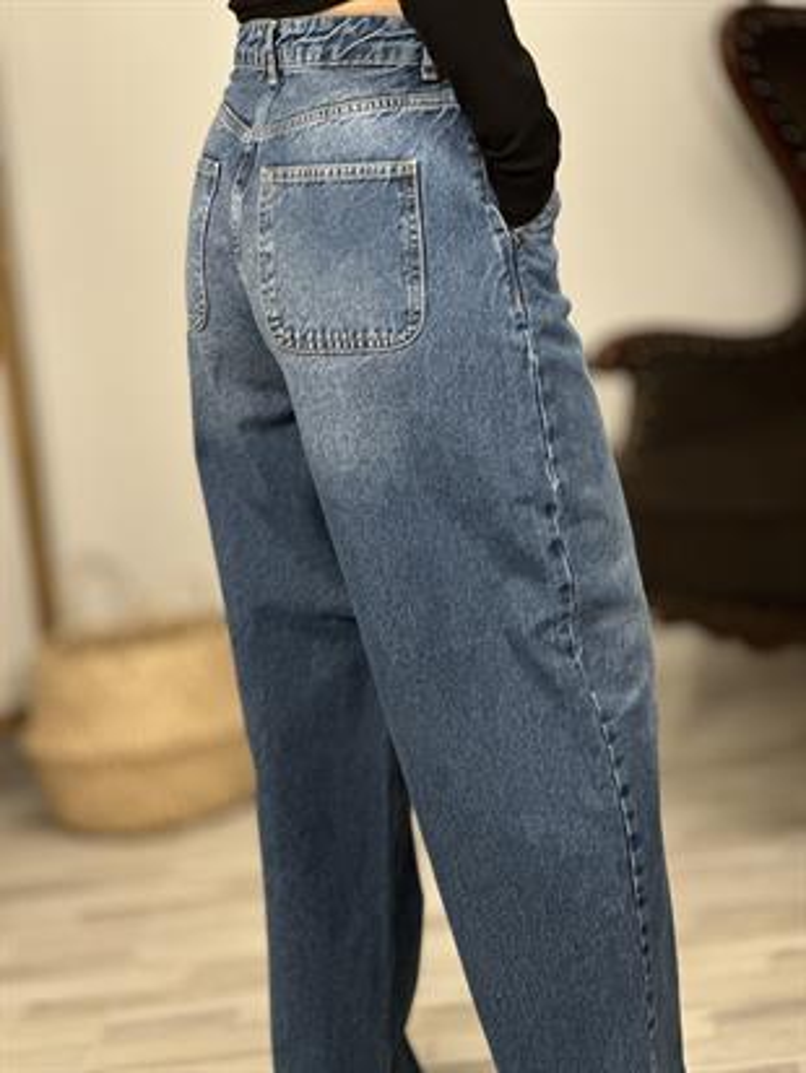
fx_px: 2389
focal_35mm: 77
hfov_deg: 19.1
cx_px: 403
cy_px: 536
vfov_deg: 25.3
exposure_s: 1/50
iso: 160
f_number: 2.8
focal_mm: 9
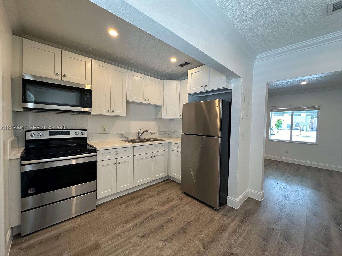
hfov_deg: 102.1
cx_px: 171
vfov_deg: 85.7
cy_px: 128
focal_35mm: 14
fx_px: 138
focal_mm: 2.22
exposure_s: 1/120
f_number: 2.2
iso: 160
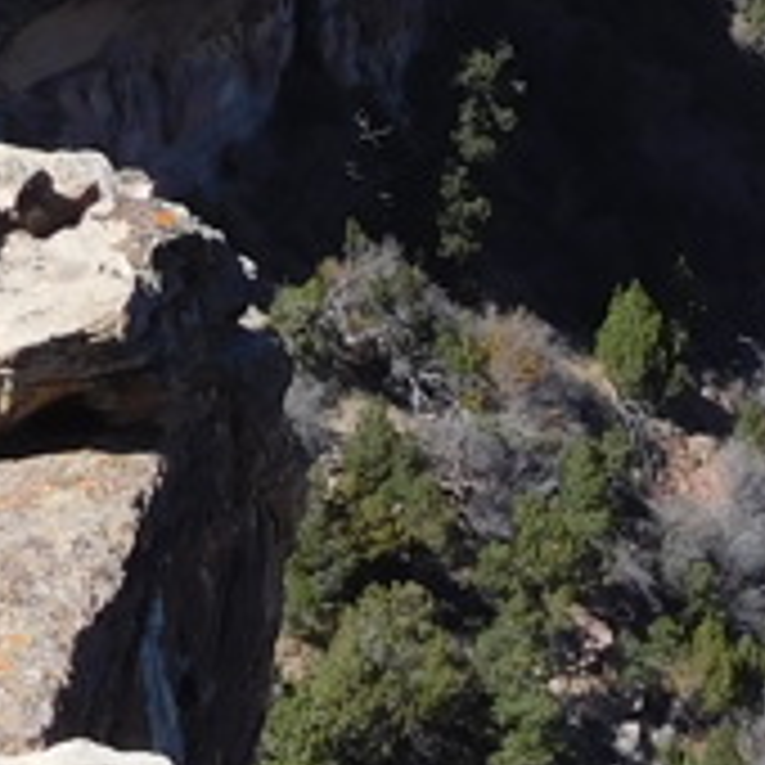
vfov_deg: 9.7
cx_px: 803
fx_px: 4451
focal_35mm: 178
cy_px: -122
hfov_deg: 9.7
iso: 125
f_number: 3.6
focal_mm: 5.7
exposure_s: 1/1250
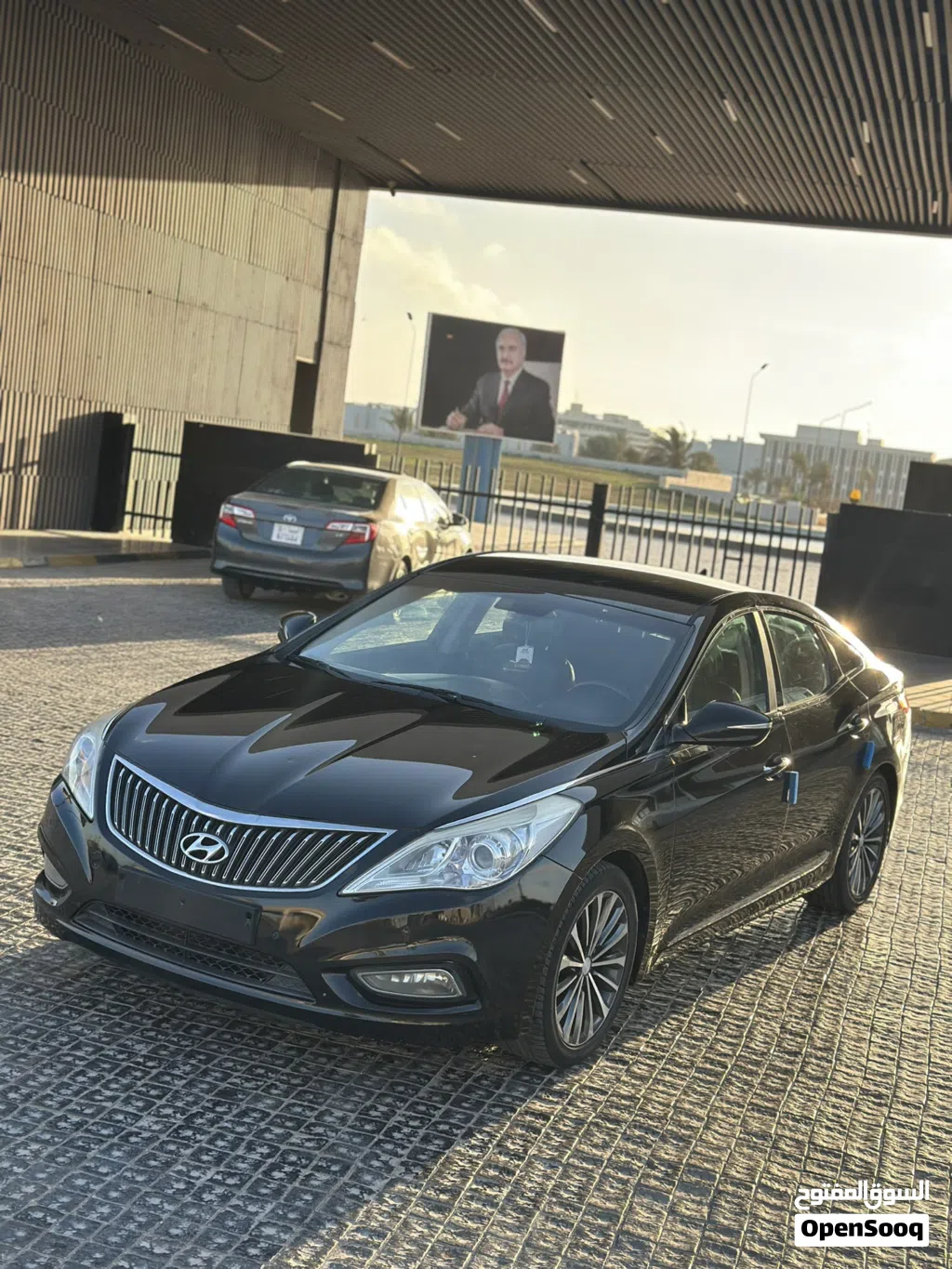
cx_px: 476
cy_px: 634
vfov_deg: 39.7
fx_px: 1760
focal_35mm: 48
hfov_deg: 30.3
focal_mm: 6.86
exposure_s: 1/1721
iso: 80
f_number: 1.78
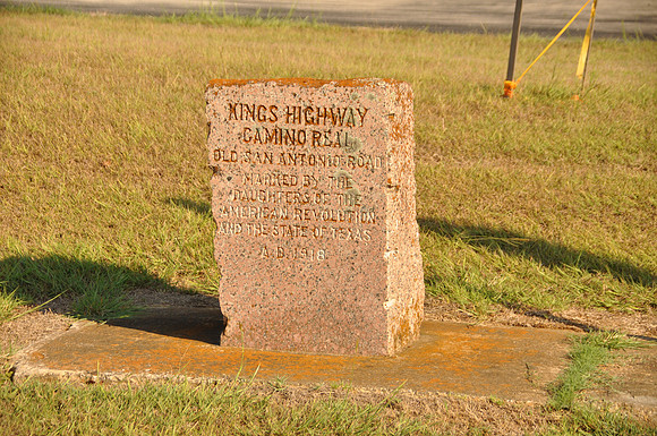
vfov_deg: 11.7
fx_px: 2132
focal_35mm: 117
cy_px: 218
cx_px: 328
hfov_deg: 17.5
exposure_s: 1/500
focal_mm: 78
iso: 220
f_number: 5.6
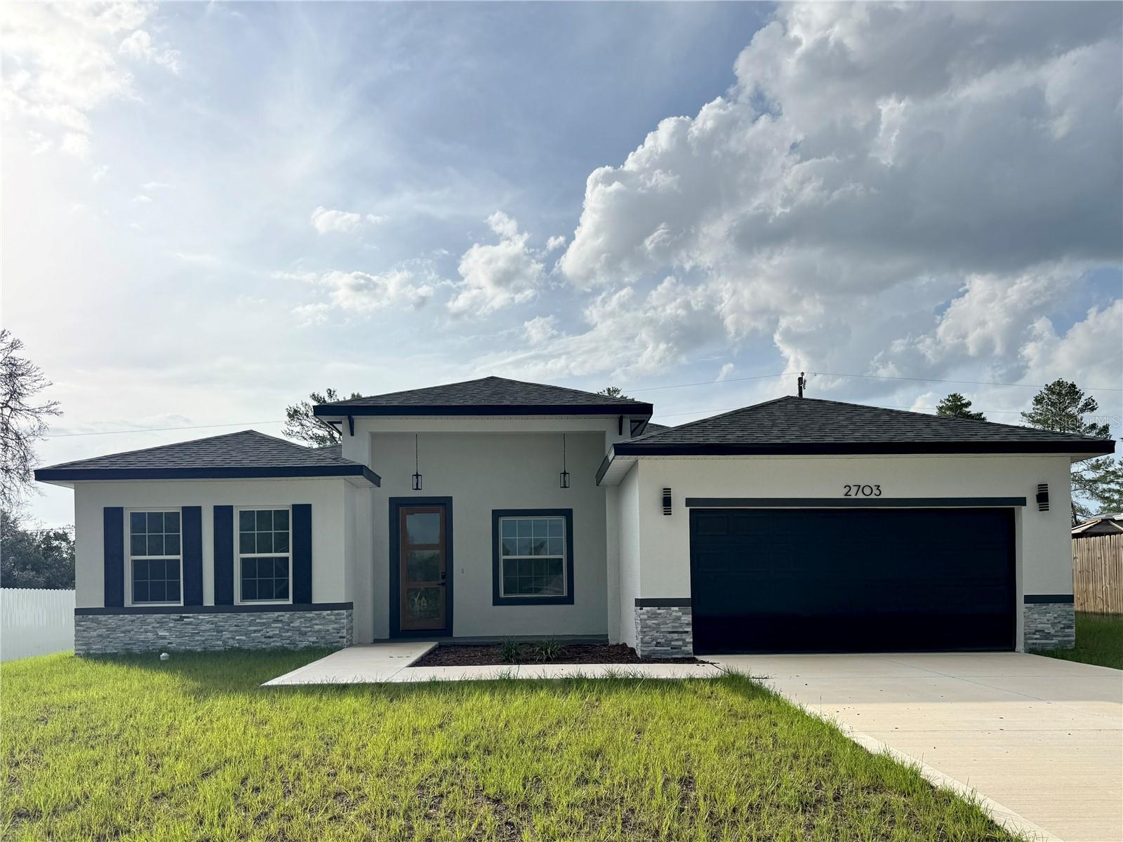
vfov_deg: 56.8
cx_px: 562
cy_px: 421
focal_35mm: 24
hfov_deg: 71.6
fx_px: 779
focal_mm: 6.76
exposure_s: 1/7092
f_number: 1.78
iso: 80
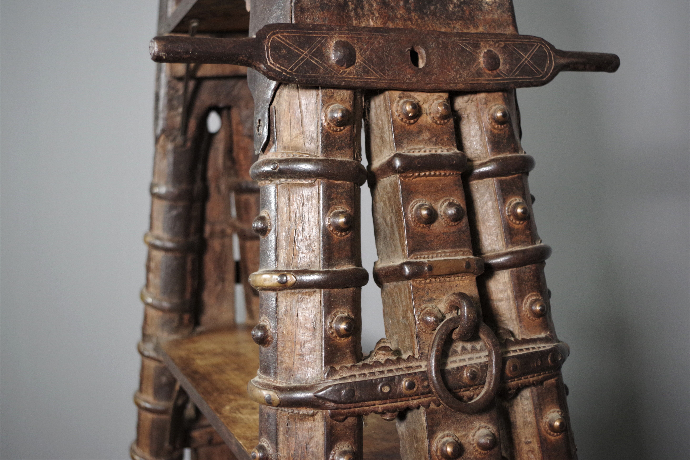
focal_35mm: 39
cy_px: 230
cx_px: 345
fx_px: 747
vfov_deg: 34.2
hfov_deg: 49.6
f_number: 4
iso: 800
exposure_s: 1/60
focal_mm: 26.25
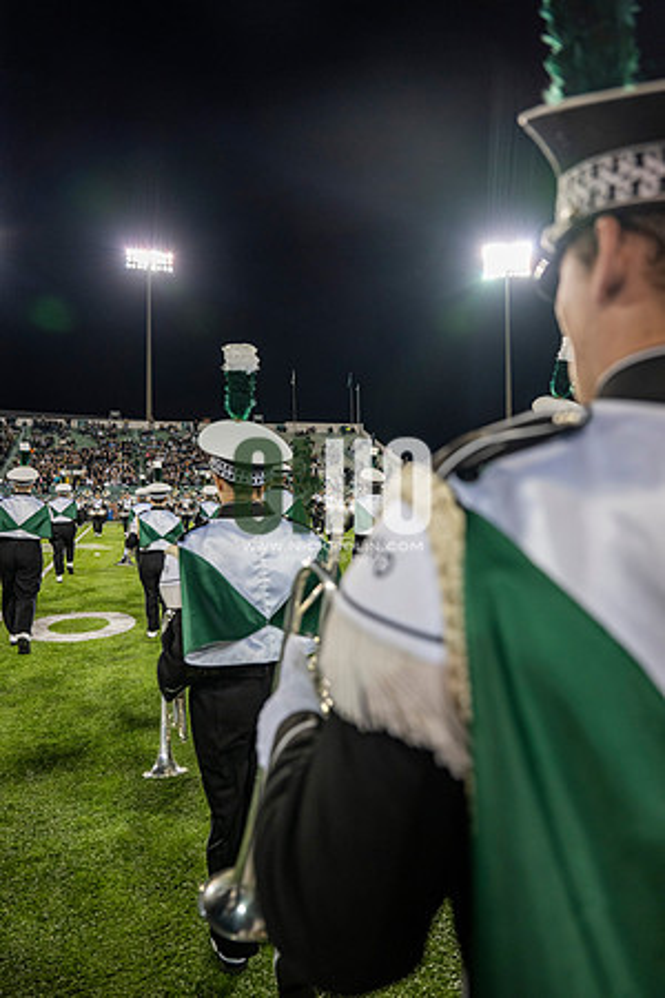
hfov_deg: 53.1
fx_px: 665
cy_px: 499
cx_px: 332
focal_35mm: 24
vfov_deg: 73.7
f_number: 3.2
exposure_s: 1/500
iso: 1250
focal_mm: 24
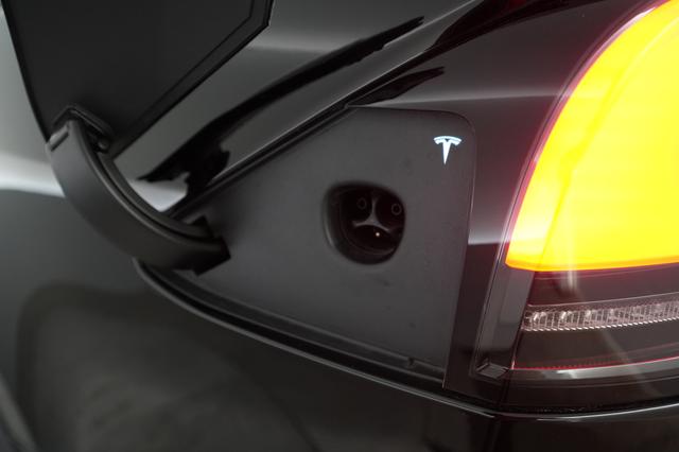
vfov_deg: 53.1
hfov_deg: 73.8
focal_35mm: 24
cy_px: 226
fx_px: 452
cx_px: 340
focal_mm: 24
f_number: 4.5
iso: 4000
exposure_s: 1/125
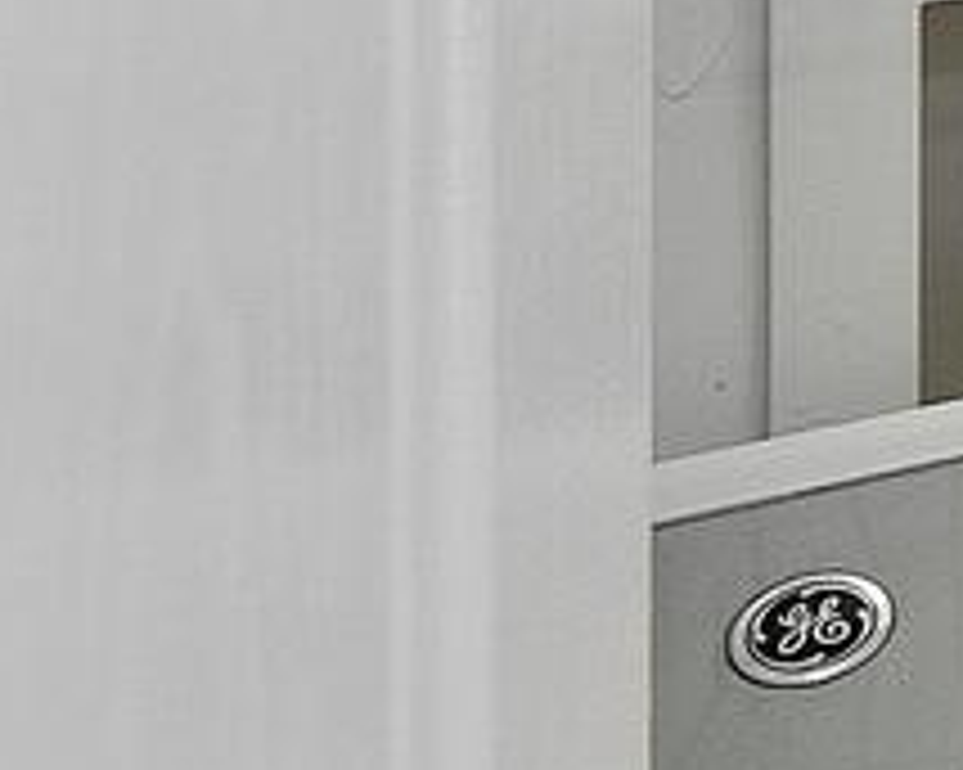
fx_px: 3077
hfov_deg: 7.5
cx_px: 4118
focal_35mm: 108
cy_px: -489
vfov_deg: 13.2
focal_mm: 12
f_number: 11
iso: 400
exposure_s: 1/13
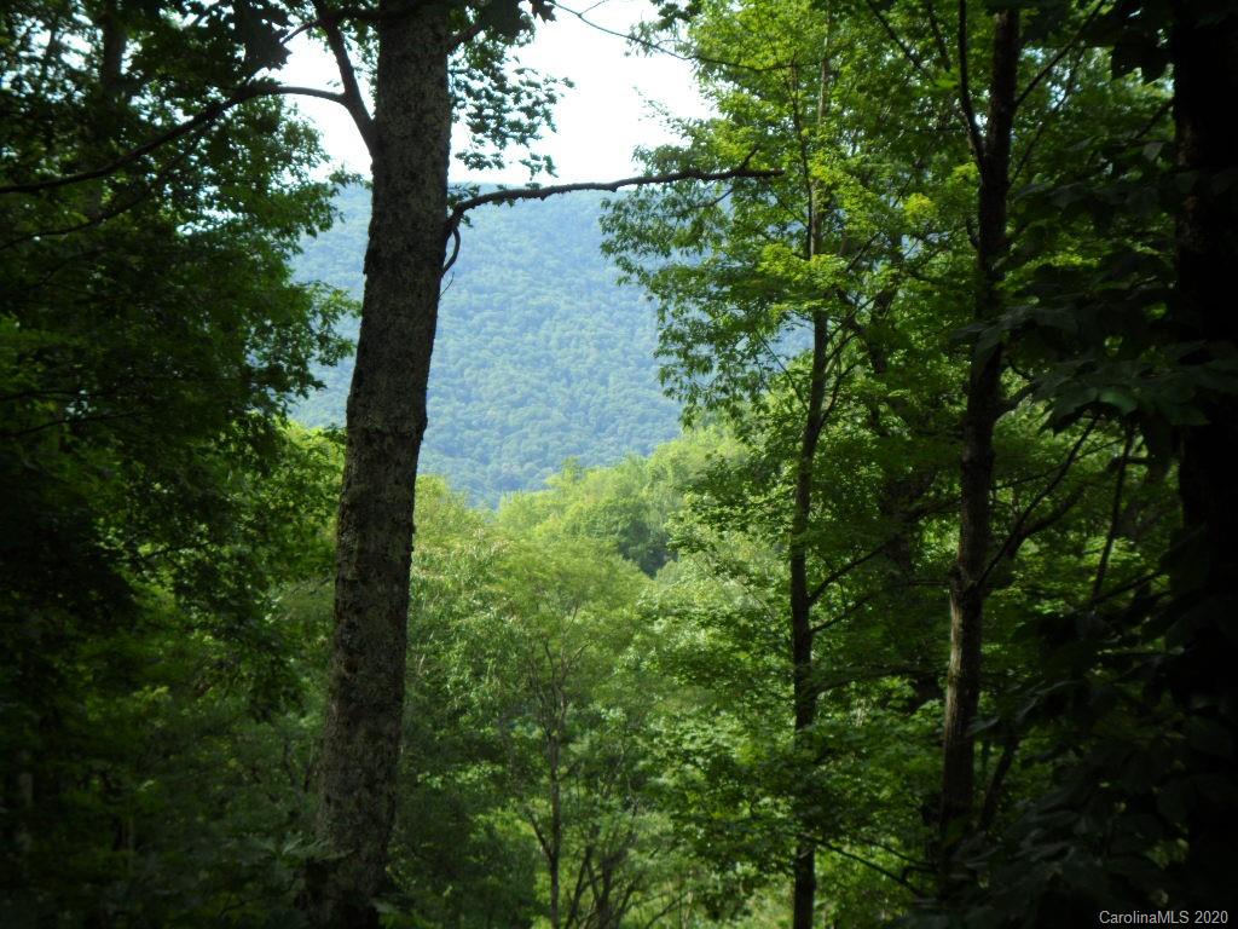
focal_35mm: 74
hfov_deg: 26.3
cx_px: 619
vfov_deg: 19.9
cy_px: 464
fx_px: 2647
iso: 80
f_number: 3.9
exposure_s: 1/180
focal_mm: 13.2
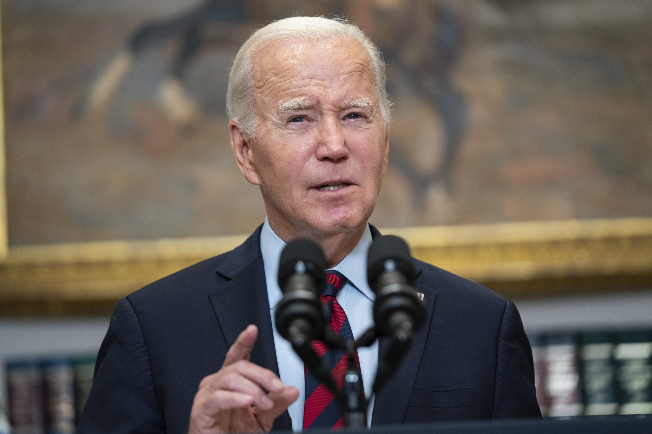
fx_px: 2916
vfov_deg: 8.5
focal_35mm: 161
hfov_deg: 12.8
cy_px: 217
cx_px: 326
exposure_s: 1/250
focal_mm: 161
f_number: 2.8
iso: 2000
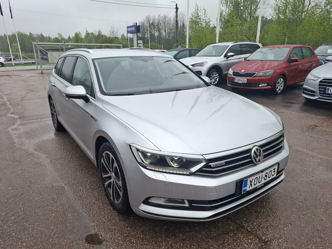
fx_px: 221
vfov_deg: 58.9
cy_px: 124
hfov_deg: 73.9
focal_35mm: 23
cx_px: 166
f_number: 1.8
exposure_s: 1/555
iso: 50
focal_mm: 5.54
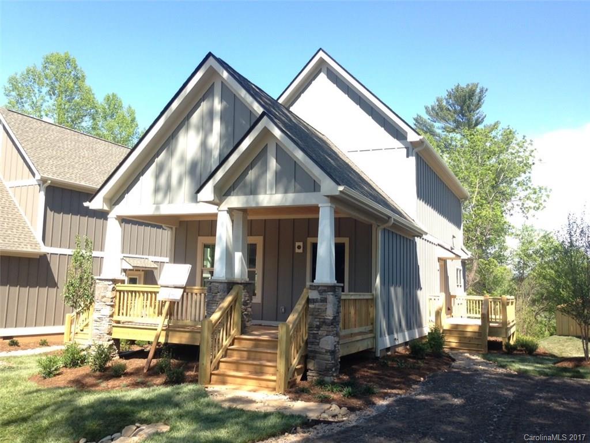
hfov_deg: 55.4
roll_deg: -0.4
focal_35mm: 33
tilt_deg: +7.2
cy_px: 222
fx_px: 562
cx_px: 295
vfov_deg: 42.9
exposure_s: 1/459
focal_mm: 4.12
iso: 50
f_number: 2.4
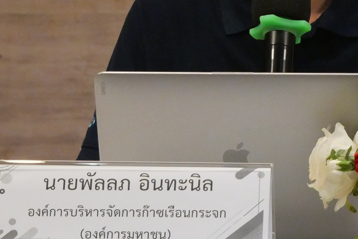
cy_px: 31
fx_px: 3224
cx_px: 319
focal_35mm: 324
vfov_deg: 4.2
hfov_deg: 6.3
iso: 3200
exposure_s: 1/125
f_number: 5.6
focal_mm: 55
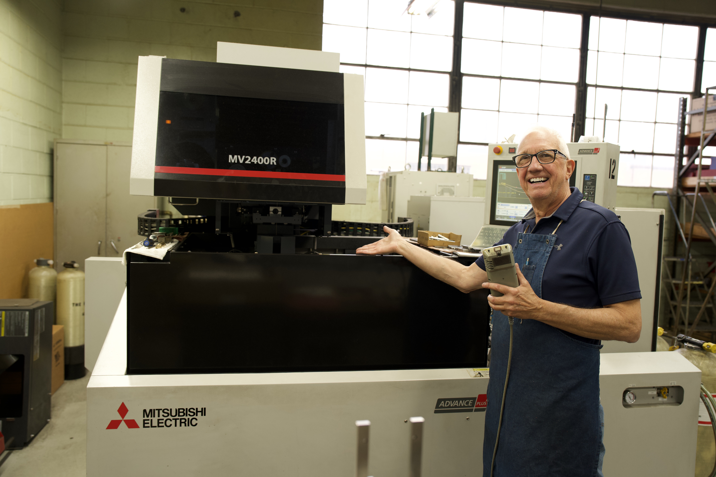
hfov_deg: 61.9
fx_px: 597
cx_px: 358
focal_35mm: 30
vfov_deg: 43.6
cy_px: 238
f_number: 3.5
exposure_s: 1/160
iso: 1000
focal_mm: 30
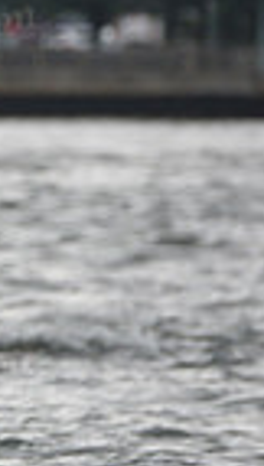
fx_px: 10225
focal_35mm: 826
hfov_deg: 1.5
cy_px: 279
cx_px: -590
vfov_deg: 2.6
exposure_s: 1/1250
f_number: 5
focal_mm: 195
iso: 320
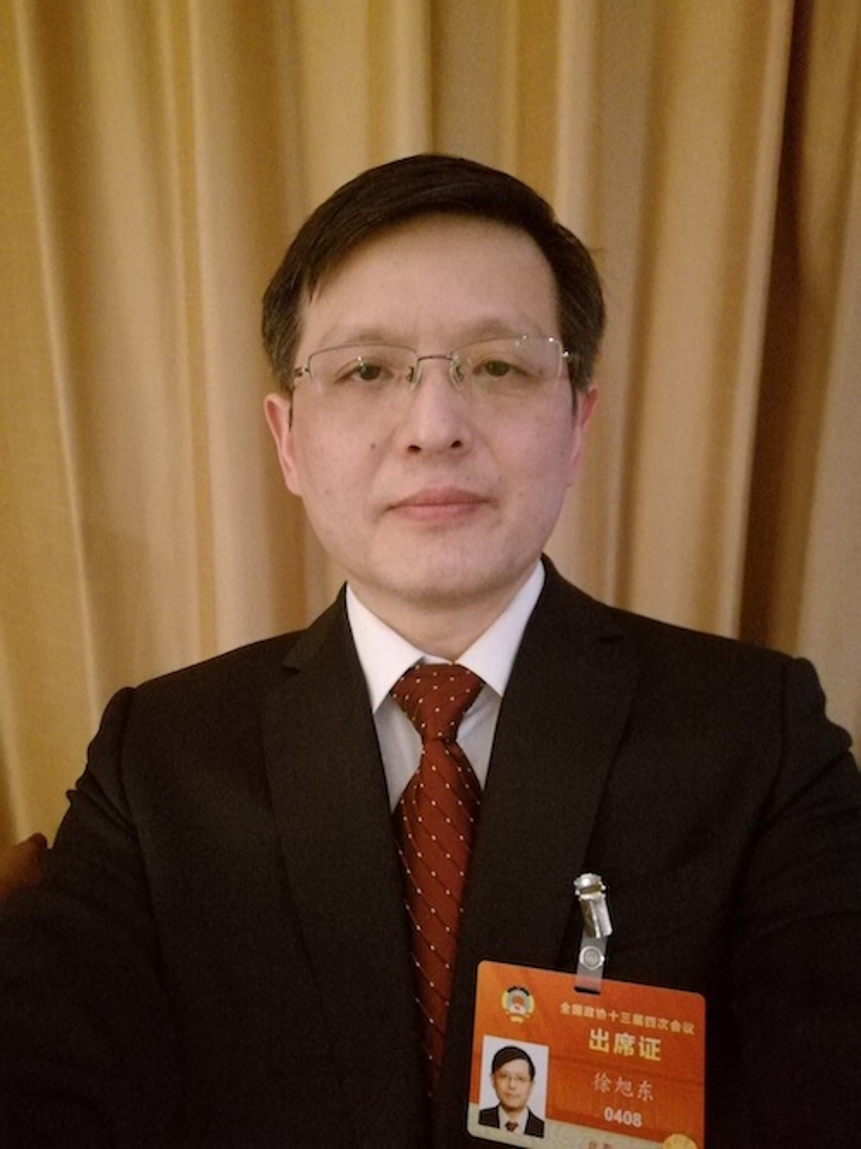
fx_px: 863
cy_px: 574
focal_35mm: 26
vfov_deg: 67.3
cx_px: 430
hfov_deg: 53.0
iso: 1000
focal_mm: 3.38
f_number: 1.9
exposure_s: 1/16.7
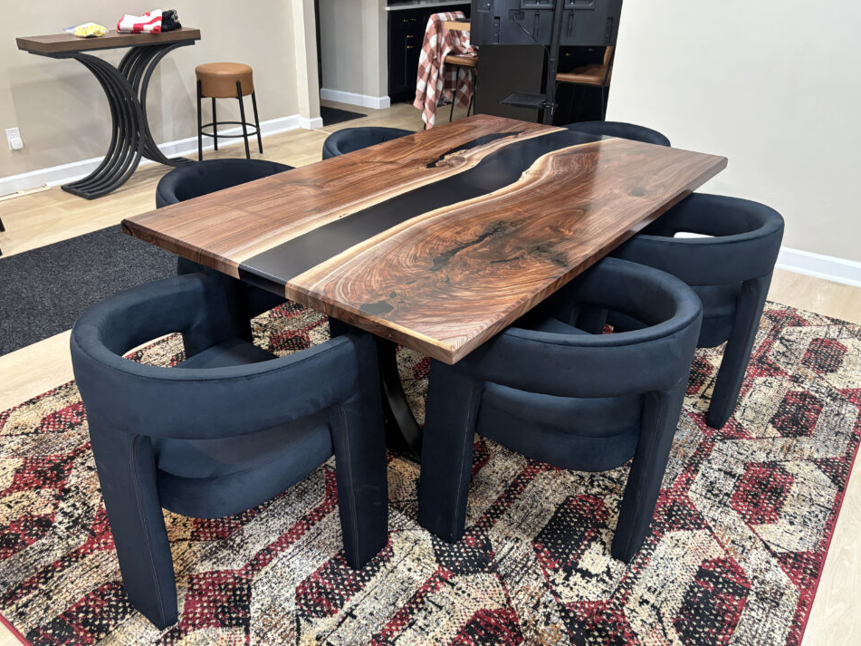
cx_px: 425
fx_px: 696
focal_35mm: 28
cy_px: 331
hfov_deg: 63.4
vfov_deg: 49.7
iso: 250
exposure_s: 1/60
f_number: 1.6
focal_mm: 5.96
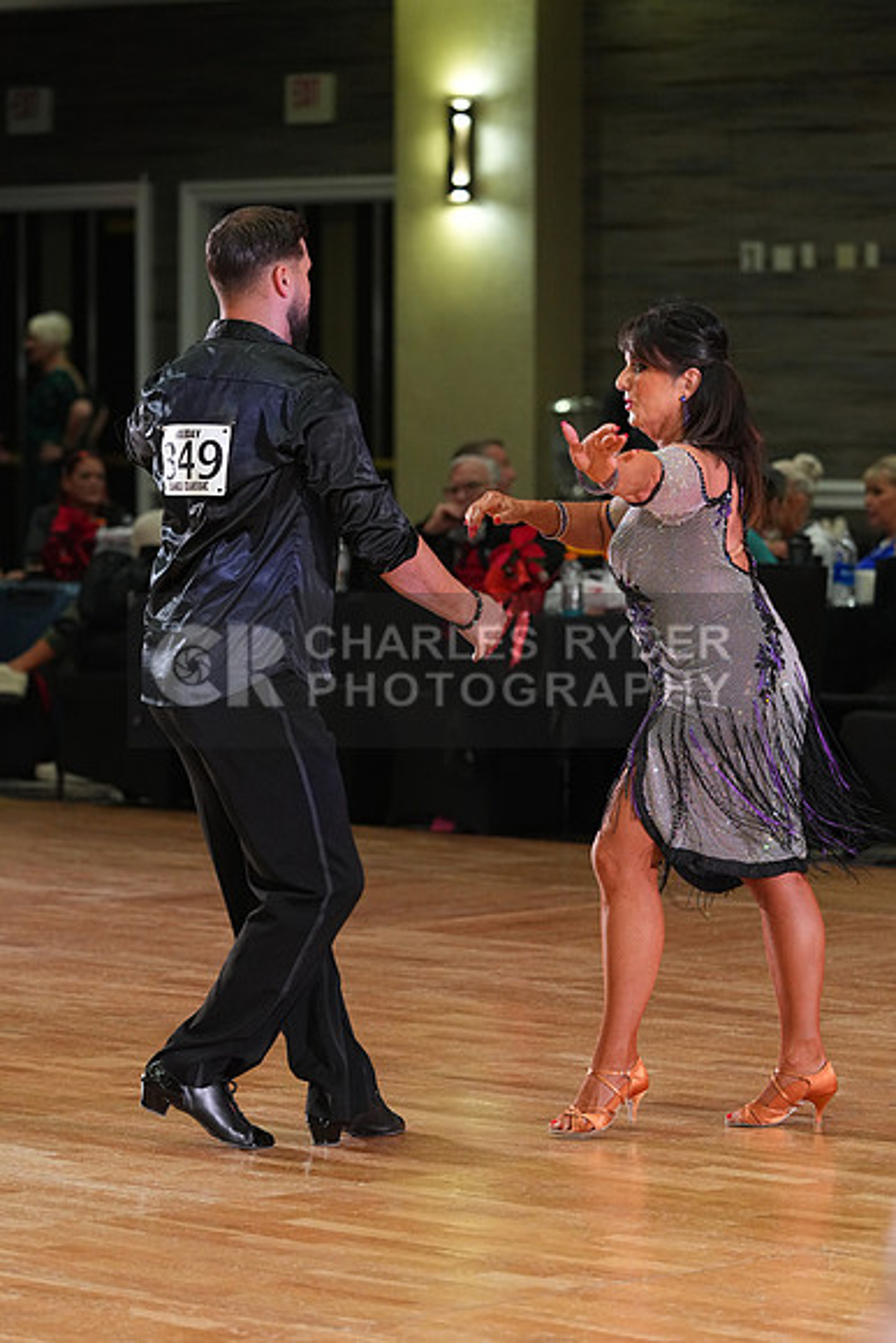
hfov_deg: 9.3
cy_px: 672
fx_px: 5522
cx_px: 448
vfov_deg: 13.9
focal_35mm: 148
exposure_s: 1/200
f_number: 4
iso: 2500
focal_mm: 148
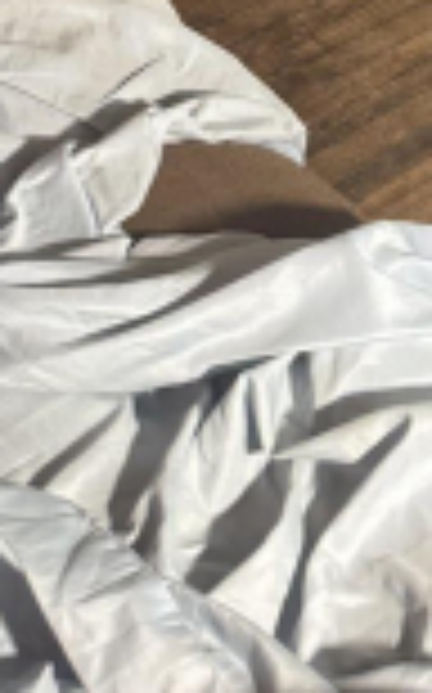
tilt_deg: -19.6
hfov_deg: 11.5
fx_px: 2076
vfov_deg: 15.5
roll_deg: +0.3
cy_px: -650
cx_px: 621
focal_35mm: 110
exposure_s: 1/40
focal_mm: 6.76
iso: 800
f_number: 1.78
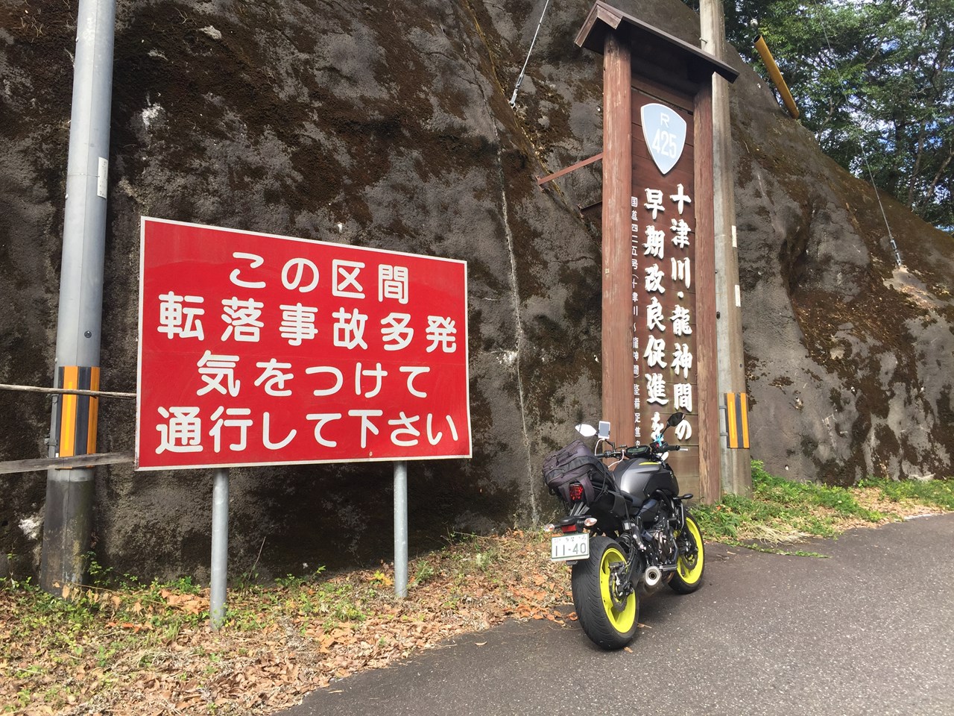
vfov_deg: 48.2
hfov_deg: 61.7
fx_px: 799
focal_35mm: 29
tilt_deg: +5.5
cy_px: 358
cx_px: 477
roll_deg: -0.4
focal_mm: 4.15
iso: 32
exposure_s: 1/501
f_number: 2.2
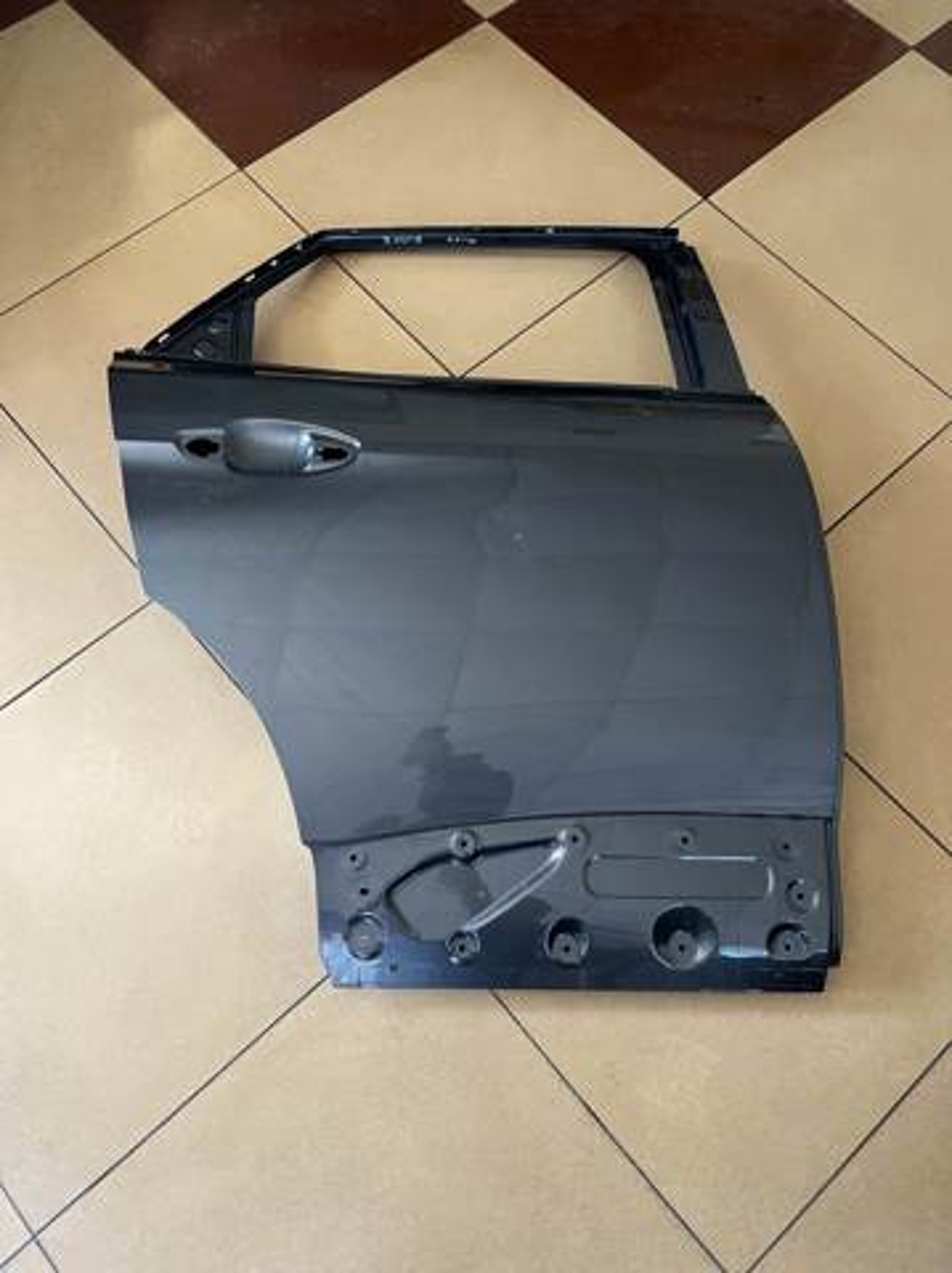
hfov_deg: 53.0
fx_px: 955
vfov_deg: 67.4
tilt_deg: -69.4
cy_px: 636
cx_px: 476
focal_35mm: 26
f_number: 1.6
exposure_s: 1/60
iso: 160
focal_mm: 5.1
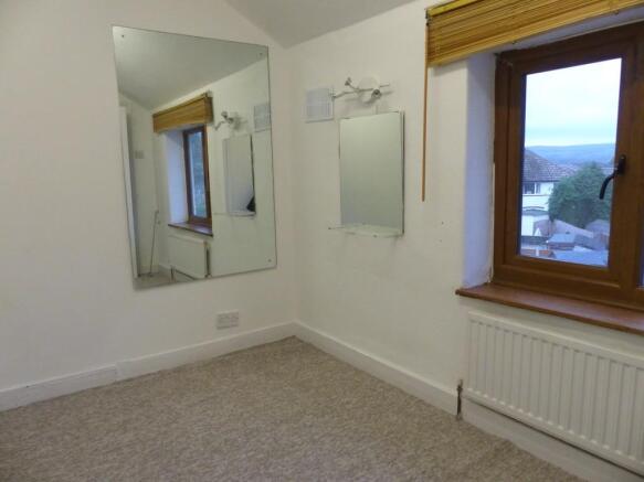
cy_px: 241
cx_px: 322
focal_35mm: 25
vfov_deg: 54.9
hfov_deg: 69.4
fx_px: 465
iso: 400
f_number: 2.8
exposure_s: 1/50
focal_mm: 4.5
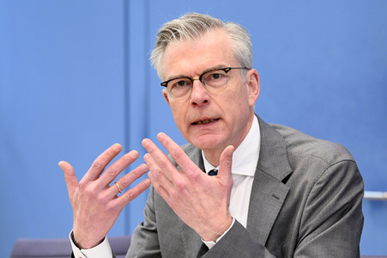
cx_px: 194
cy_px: 129
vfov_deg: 9.1
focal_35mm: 150
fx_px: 1611
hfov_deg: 13.7
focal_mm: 150
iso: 4000
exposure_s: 1/500
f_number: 5.6
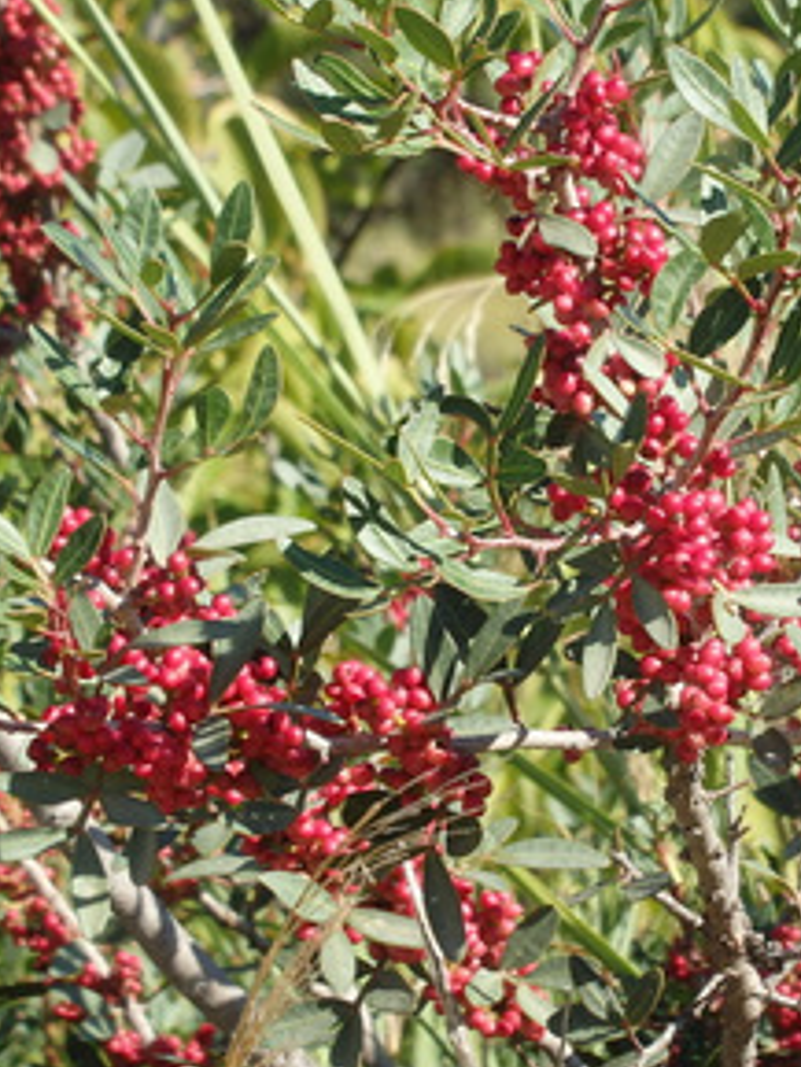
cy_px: 497
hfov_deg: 7.3
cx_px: 557
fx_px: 6289
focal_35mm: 204
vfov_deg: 9.7
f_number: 5.5
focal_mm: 21.2
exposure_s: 1/250
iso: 125
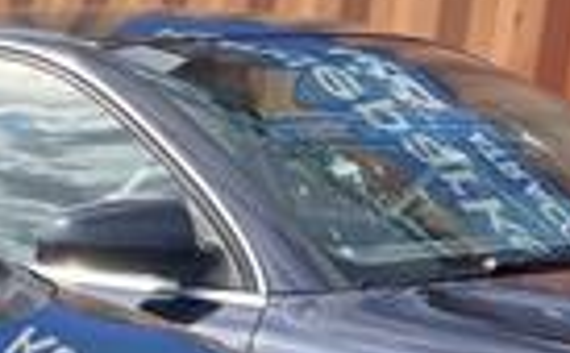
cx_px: -703
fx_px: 2000
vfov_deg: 9.3
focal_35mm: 129
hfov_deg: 13.1
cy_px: 764
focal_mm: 4.2
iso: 32
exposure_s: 1/1531
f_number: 1.6
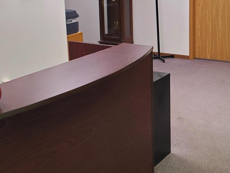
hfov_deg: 30.0
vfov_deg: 23.2
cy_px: 60
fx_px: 419
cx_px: 184
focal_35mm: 63
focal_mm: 4.3
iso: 200
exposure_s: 1/60
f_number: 2.4
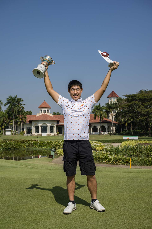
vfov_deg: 43.6
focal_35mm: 45
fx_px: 285
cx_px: 76
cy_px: 114
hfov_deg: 29.9
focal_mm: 45
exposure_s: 1/1000
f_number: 8
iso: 220
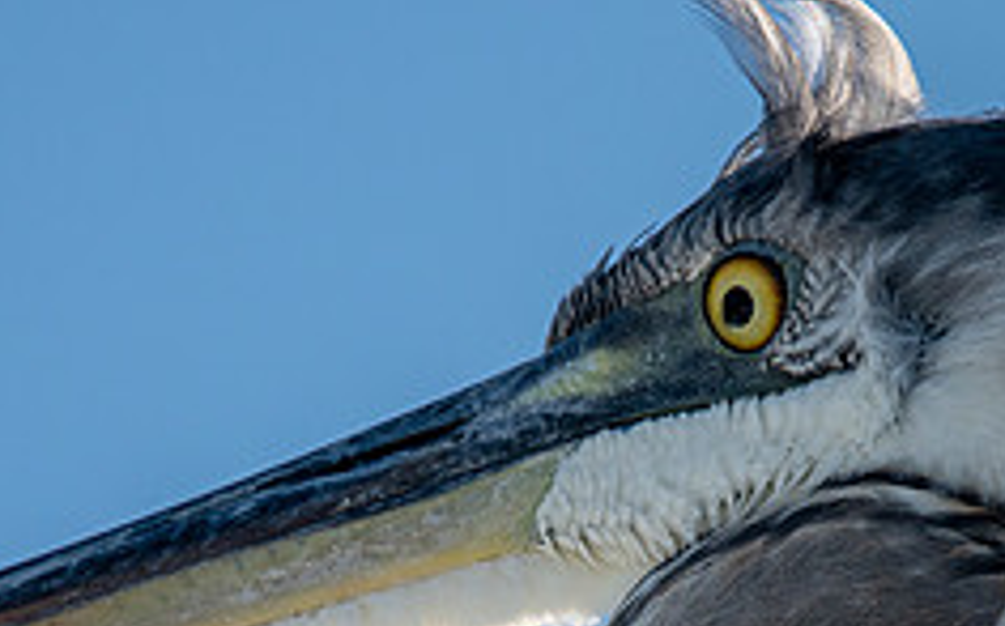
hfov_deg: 1.5
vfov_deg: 1.0
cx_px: 601
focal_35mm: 1366
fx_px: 37378
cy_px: 656
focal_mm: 420
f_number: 5.6
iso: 500
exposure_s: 1/2000
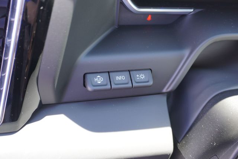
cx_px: 119
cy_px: 80
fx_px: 238
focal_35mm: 36
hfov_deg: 53.1
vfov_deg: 36.9
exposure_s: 1/60
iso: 320
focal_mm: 24
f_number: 4.5
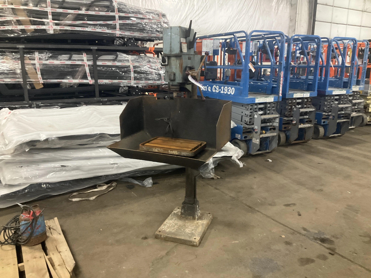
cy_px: 139
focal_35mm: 29
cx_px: 186
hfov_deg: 61.7
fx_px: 311
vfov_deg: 48.2
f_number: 1.8
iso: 320
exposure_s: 1/60
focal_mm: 3
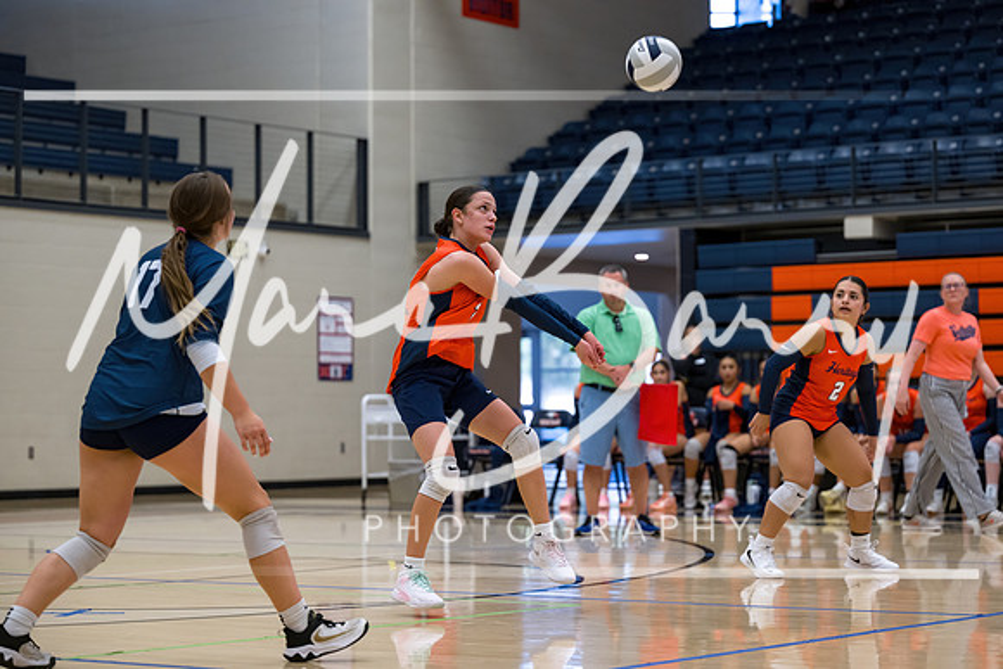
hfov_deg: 23.1
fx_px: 2452
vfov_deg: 15.5
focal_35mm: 88
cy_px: 334
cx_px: 502
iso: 2500
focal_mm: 88
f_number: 2.8
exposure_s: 1/1000
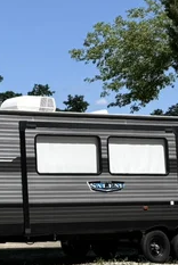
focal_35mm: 107
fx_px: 791
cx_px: -170
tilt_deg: +2.2
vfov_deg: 19.1
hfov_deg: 11.6
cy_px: 121
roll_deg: -0.9
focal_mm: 6.76
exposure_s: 1/4975
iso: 80
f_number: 1.78
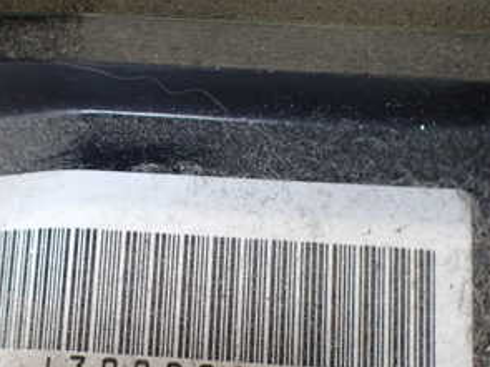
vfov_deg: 23.8
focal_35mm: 61
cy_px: 266
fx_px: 863
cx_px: 138
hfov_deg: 31.3
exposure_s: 1/125
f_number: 2.3
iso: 400
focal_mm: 5.4
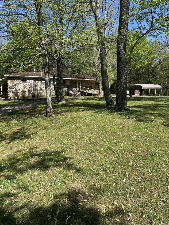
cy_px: 112
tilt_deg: -7.7
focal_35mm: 24
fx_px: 156
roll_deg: -1.4
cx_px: 84
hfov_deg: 56.8
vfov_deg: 71.6
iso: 80
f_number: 1.78
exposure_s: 1/2591
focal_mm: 6.86
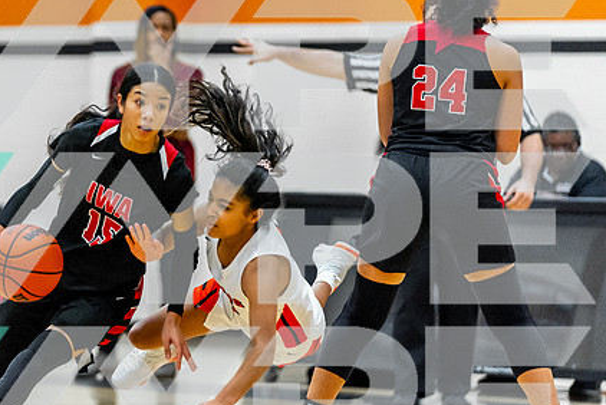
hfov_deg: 6.9
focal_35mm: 298
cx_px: 142
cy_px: 219
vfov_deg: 4.6
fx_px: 5020
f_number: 2.8
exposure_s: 1/1250
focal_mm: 167
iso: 2000
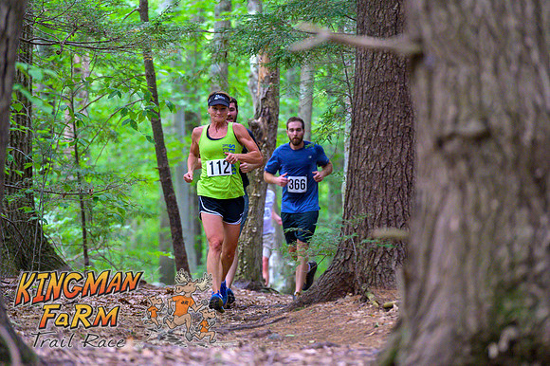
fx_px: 2977
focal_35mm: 195
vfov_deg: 7.0
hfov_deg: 10.6
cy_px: 183
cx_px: 275
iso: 8000
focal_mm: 195
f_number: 4
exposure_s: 1/200
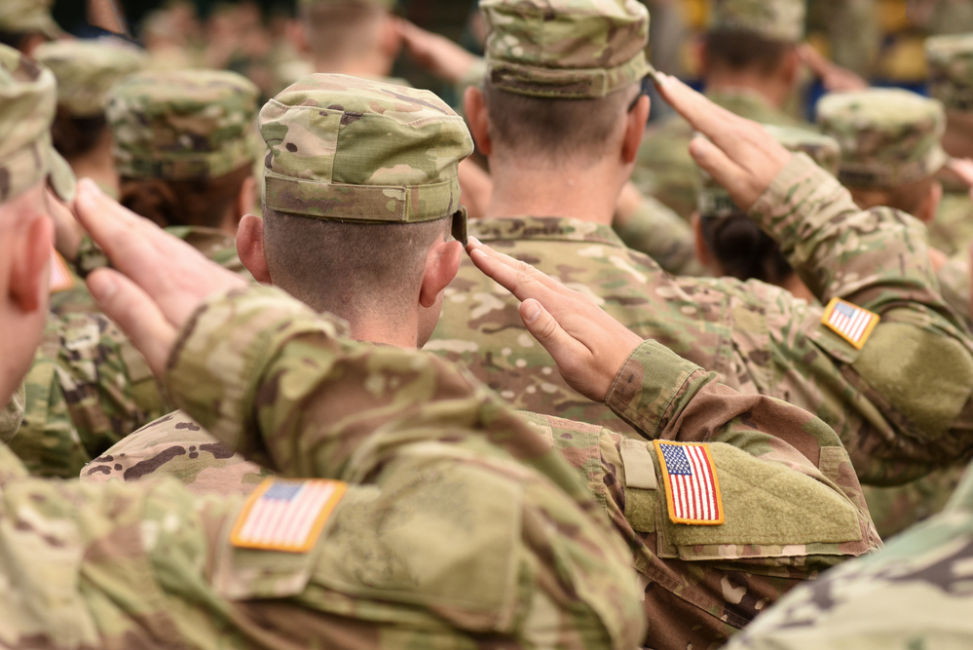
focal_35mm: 105
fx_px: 2839
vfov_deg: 13.1
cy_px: 325
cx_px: 486
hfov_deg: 19.4
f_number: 5.6
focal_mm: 105
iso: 800
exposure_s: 1/1250
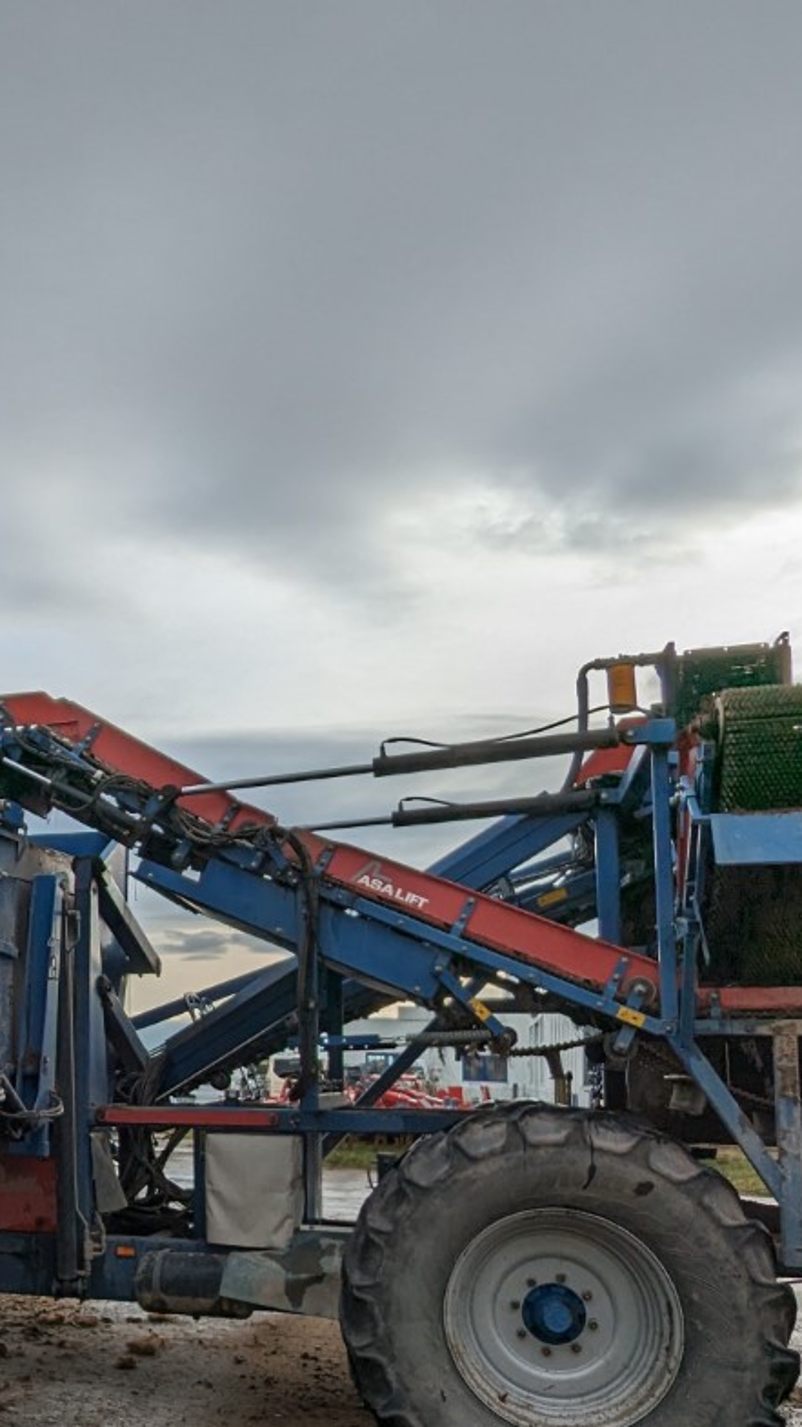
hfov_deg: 34.1
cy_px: 968
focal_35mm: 32
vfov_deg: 59.4
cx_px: 36
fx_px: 1210
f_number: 2.2
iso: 27
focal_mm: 2.35
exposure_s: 1/1721
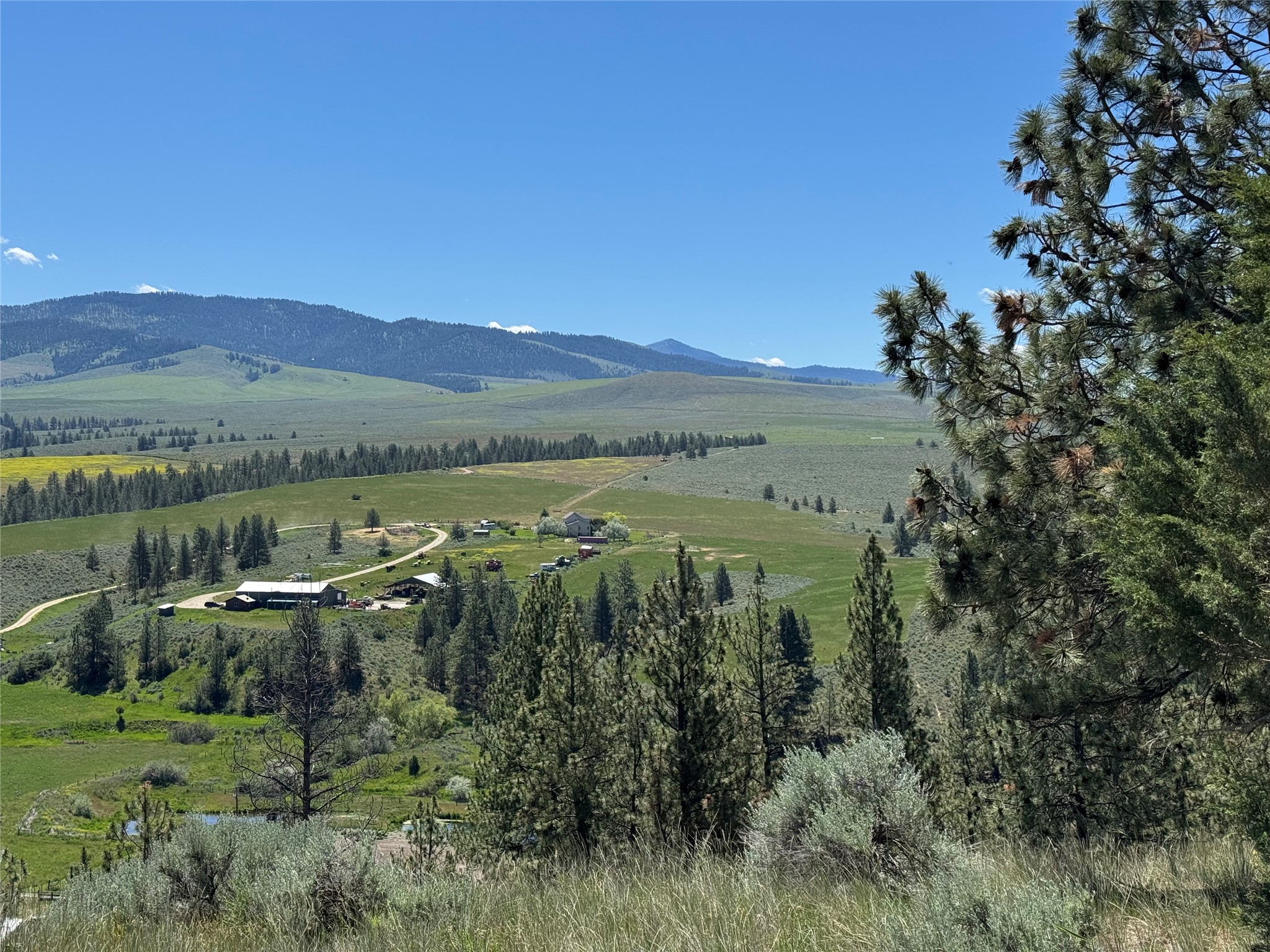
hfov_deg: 39.7
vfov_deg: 30.3
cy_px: 476
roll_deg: -0.2
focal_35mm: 48
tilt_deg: -0.8
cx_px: 635
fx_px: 1761
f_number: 1.78
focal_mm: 6.76
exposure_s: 1/5376
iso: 64
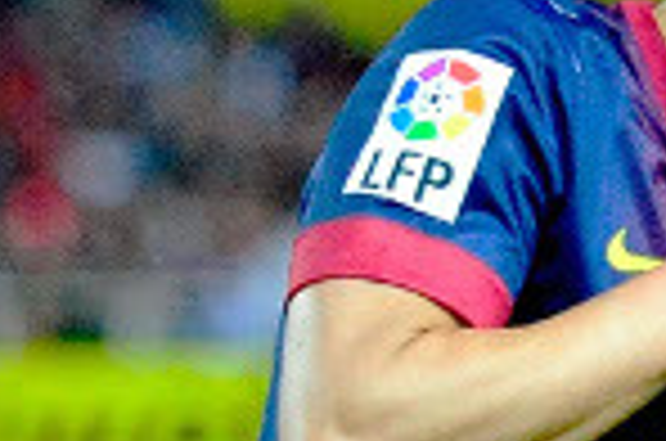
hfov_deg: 4.9
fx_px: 7772
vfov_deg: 3.3
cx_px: 770
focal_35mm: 421
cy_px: 284
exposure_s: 1/1600
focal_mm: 135
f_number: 2.8
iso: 4000
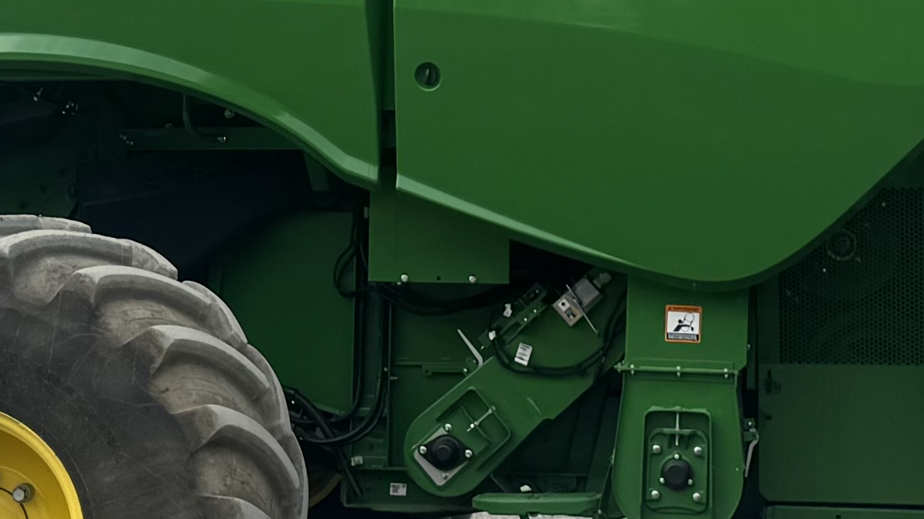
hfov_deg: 19.1
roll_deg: +0.5
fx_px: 2744
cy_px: -69
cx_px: 565
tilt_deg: +5.7
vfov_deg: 10.7
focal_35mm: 112
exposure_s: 1/1524
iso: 80
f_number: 1.78
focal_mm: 6.76
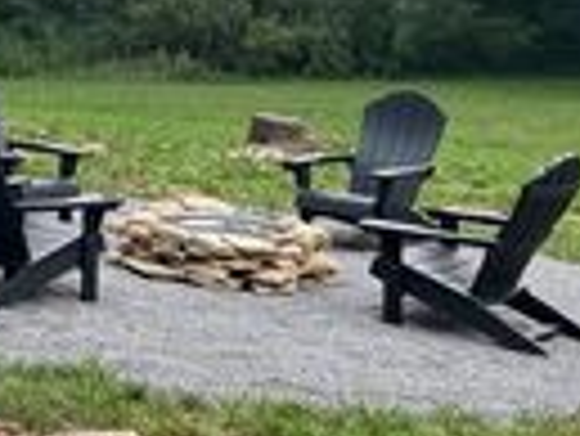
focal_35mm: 101
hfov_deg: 17.3
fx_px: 1694
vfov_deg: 14.1
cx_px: -310
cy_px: -119
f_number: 1.5
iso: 50
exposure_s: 1/650
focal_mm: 5.7
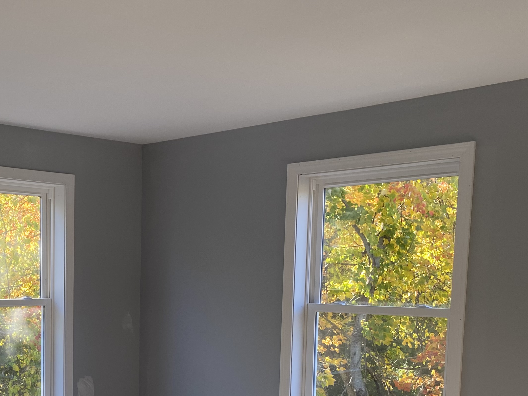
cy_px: 356
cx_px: 72
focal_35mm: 49
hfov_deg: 36.9
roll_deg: +0.4
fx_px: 748
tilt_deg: -6.3
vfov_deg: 28.5
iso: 40
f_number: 1.8
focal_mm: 4.25
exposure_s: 1/122
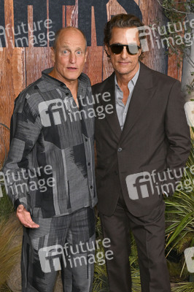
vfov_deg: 44.5
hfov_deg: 30.5
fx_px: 356
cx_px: 97
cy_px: 146
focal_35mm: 44
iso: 1000
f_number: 7.1
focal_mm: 44
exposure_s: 1/250
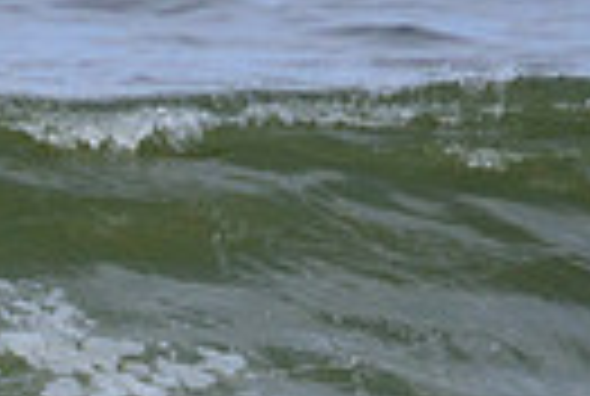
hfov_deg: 0.6
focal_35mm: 3537
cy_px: 497
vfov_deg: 0.4
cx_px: 171
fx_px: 58099
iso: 900
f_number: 11
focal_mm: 800
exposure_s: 1/2000
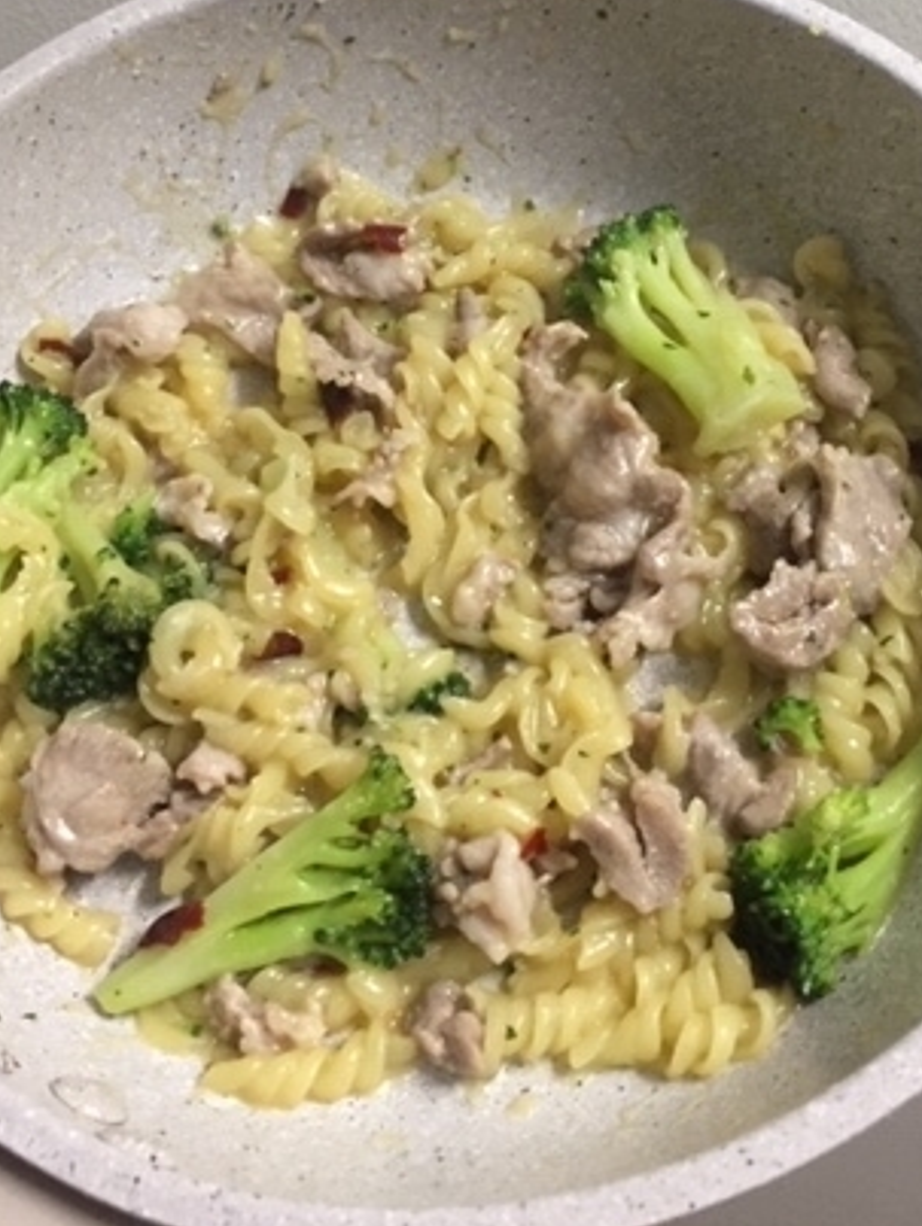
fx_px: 1631
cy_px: 392
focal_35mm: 46
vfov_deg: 40.6
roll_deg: +6.4
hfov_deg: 31.5
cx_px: 505
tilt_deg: -39.9
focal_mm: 4.15
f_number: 2.2
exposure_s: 1/30
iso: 200
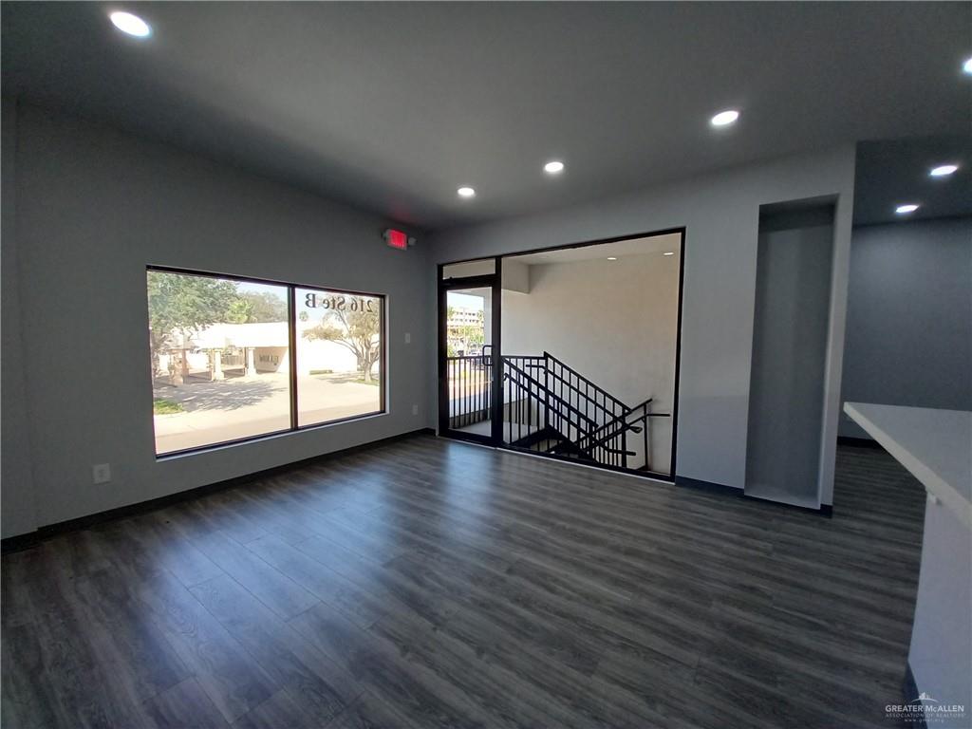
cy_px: 364
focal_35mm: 13
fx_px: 365
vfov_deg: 89.9
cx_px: 486
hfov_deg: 106.2
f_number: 2.2
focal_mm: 1.13
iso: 80
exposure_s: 1/120
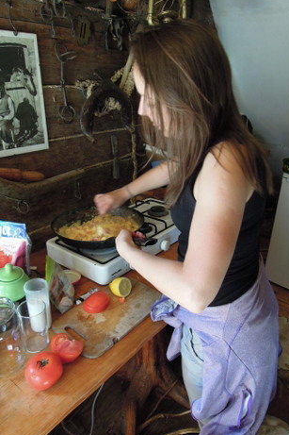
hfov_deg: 49.4
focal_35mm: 26
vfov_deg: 69.4
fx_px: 313
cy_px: 221
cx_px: 162
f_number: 2.8
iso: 400
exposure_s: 1/30
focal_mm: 4.3
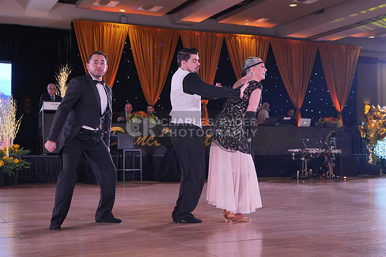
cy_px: 128
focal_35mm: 52
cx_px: 193
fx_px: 558
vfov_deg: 26.0
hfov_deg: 38.2
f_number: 4
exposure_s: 1/400
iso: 1600
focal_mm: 35
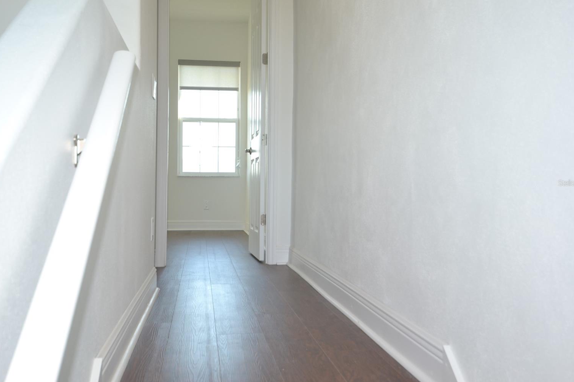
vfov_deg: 37.8
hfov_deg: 54.5
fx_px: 558
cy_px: 183
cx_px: 288
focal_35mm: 35
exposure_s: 1/60
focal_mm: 22
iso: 400
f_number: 4.5
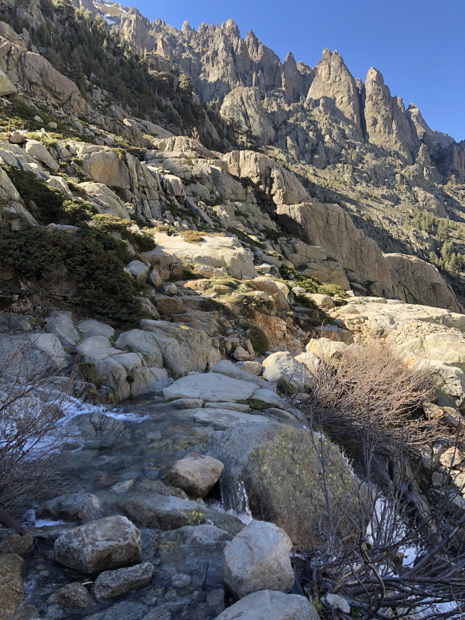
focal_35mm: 28
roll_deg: +0.4
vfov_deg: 63.4
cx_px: 232
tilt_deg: -2.7
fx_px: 502
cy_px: 310
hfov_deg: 49.7
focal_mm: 4
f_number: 1.8
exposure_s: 1/338
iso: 20
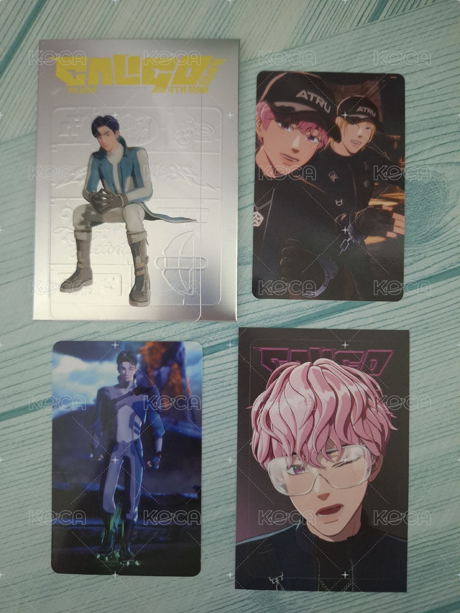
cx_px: 230
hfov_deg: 58.9
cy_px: 306
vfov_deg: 73.9
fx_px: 408
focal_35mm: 23
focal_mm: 5.54
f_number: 1.8
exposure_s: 1/20
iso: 400
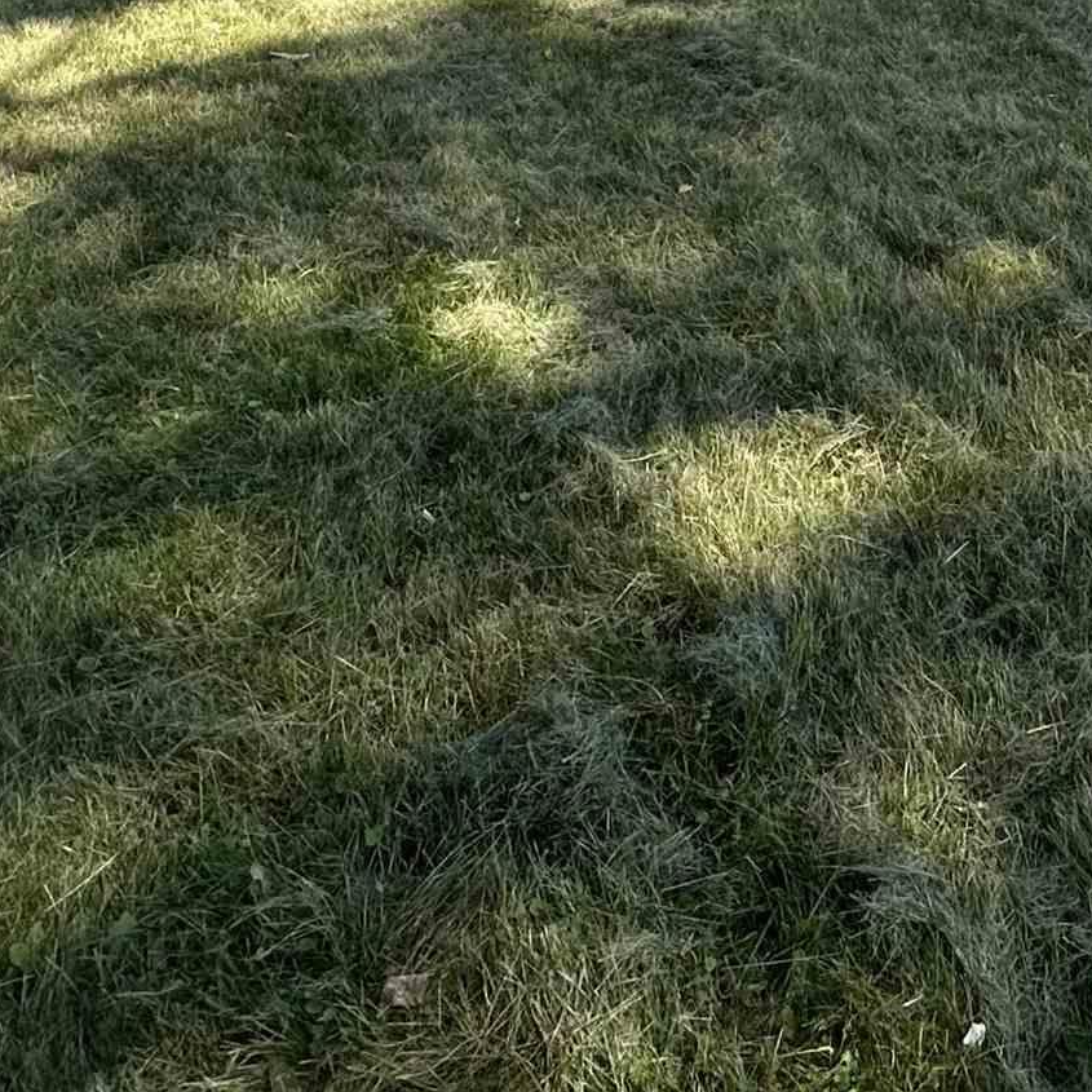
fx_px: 1606
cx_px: 1129
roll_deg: -1.4
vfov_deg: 29.0
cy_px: -395
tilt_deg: +1.0
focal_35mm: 45
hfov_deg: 33.8
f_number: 2.2
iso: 50
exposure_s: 1/1233
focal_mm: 2.22
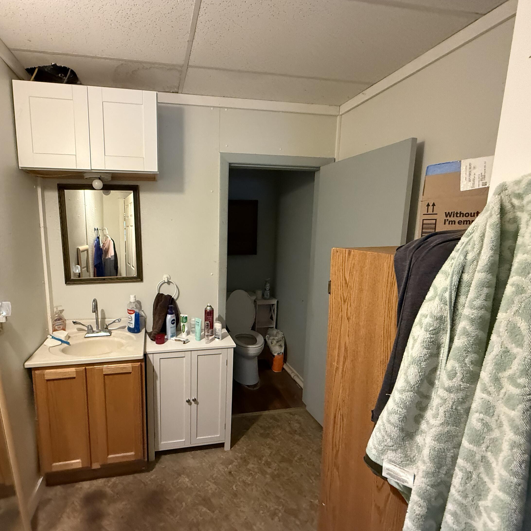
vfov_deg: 84.0
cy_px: 268
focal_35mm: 17
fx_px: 295
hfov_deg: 82.8
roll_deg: -0.7
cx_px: 209
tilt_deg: -8.8
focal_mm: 2.22
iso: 640
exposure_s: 1/60
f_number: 2.2
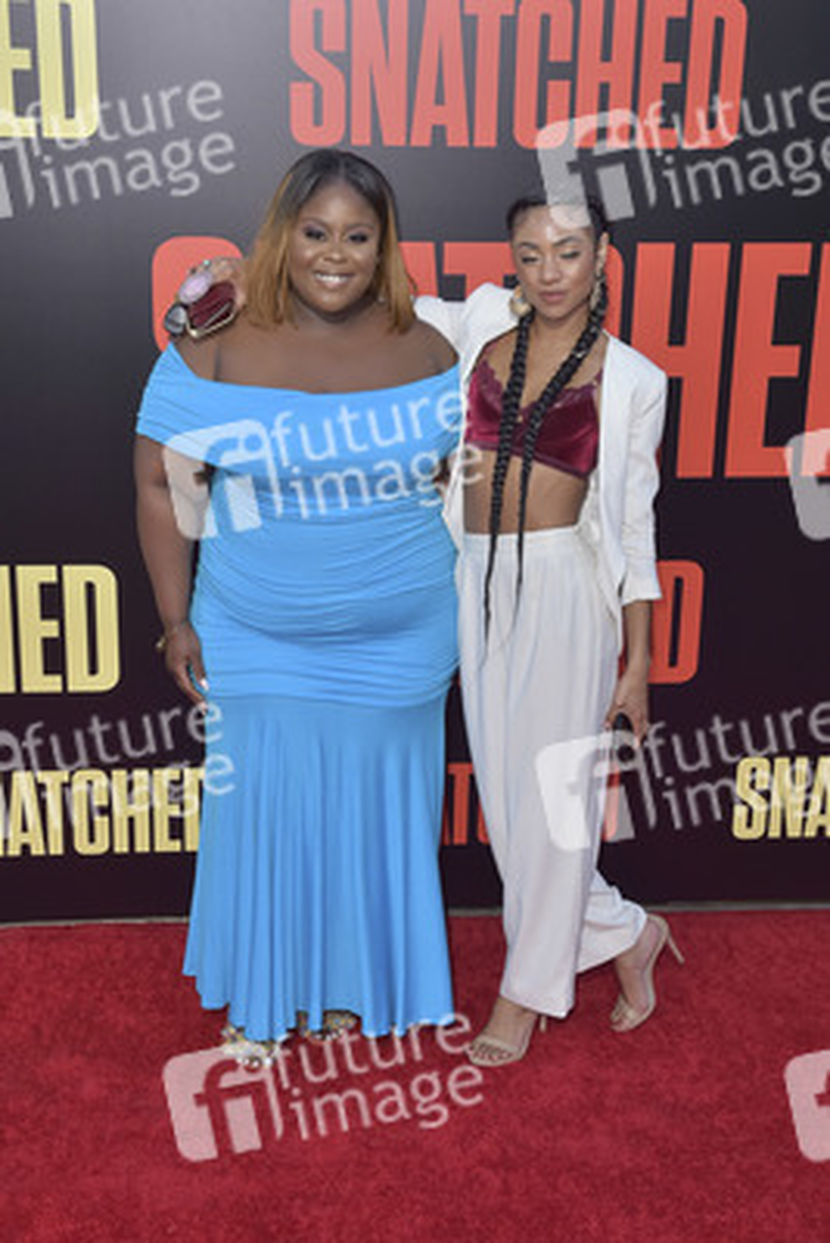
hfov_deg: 29.9
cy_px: 622
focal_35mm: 45
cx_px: 415
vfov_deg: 43.6
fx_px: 1555
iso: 500
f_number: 6.3
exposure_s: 1/320
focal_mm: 45
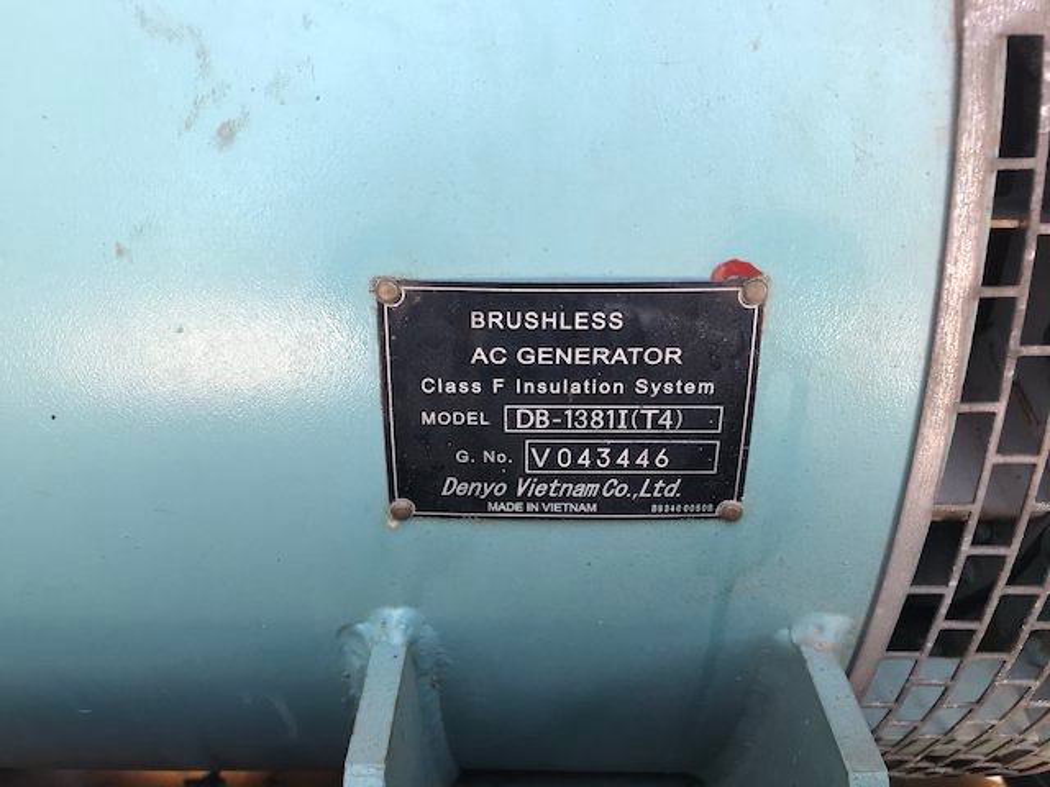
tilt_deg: -27.3
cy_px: 394
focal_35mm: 28
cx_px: 525
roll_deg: +1.1
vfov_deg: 49.7
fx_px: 849
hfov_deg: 63.4
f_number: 1.8
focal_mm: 3.99
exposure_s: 1/107
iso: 20
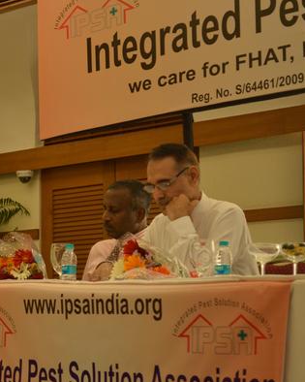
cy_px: 191
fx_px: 1329
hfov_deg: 13.0
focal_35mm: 118
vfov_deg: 16.3
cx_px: 27
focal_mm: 55
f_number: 5.6
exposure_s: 1/50
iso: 1000
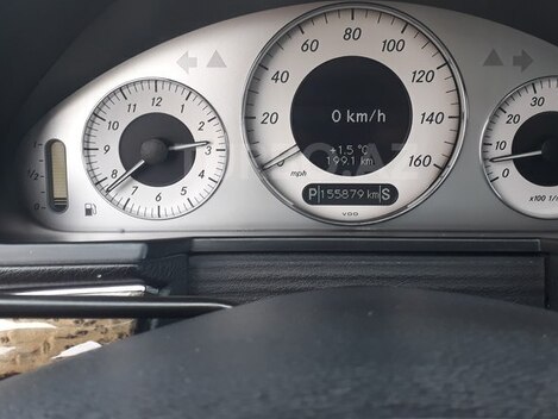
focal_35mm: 38
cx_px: 296
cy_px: 161
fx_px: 613
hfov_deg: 48.9
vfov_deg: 37.5
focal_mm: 3.6
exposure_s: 1/33
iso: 64
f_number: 1.9
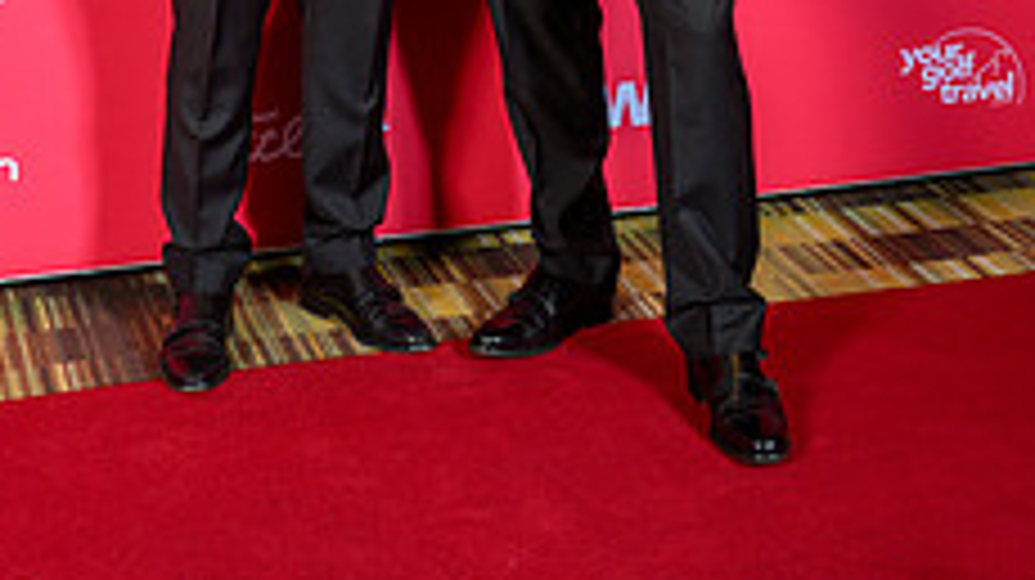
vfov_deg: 13.8
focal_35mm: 80
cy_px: -396
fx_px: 2194
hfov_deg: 26.5
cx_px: 464
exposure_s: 1/160
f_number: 5
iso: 250
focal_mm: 39
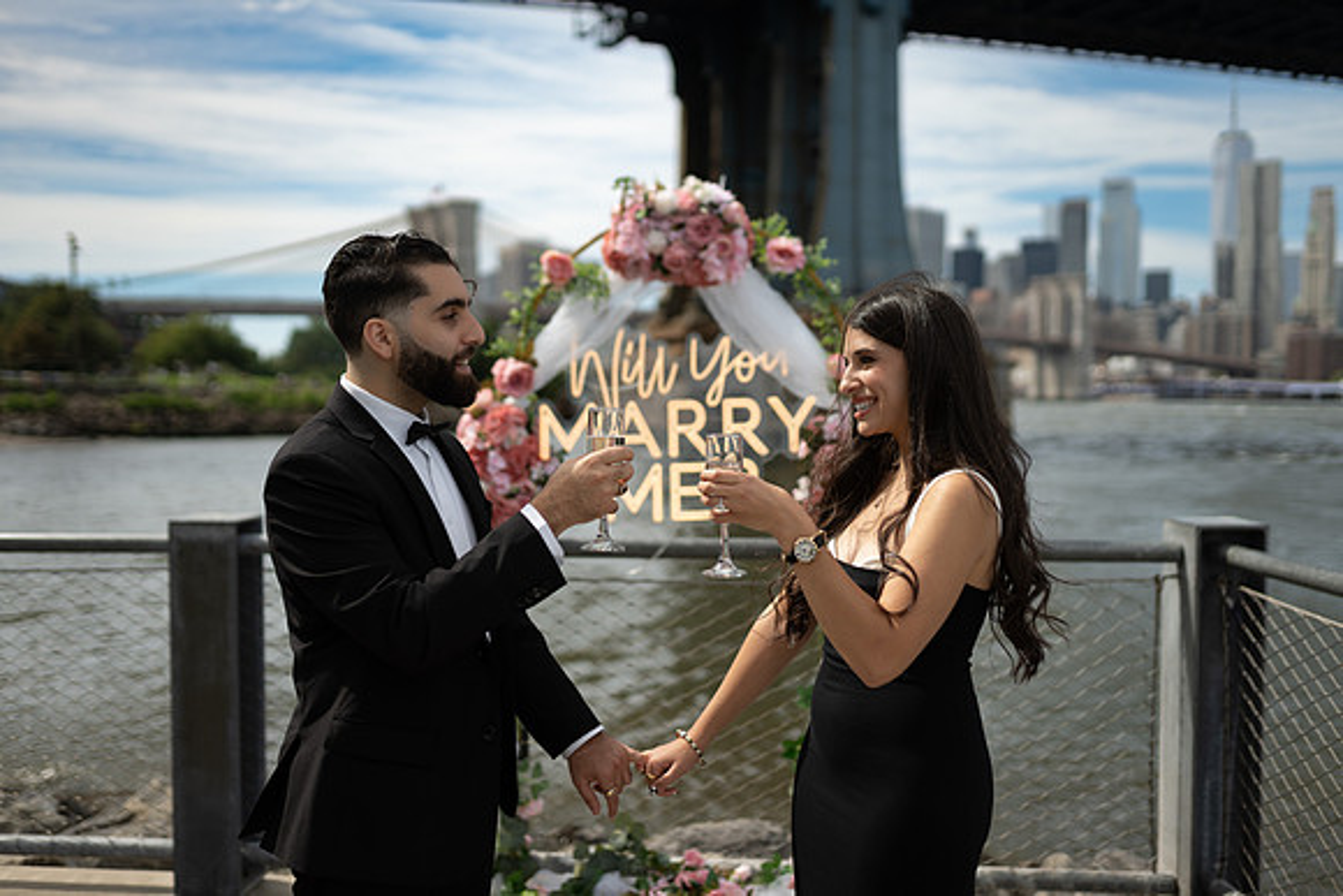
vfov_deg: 37.9
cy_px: 448
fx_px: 1306
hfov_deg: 54.4
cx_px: 672
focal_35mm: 35
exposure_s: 1/3200
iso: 50
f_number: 1.6
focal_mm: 35
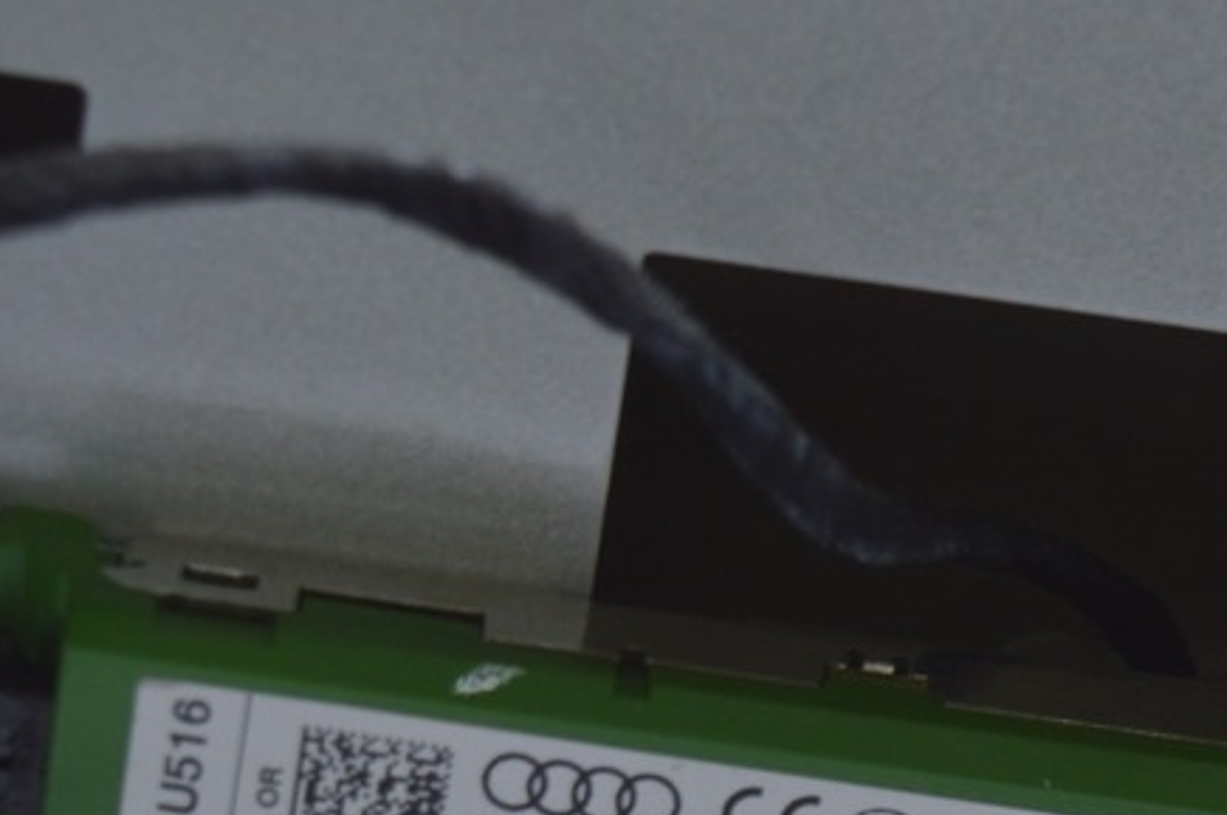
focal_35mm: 194
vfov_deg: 7.0
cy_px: 904
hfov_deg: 10.6
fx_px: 6611
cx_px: 702
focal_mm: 55
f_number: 5.6
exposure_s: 1/20
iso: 400
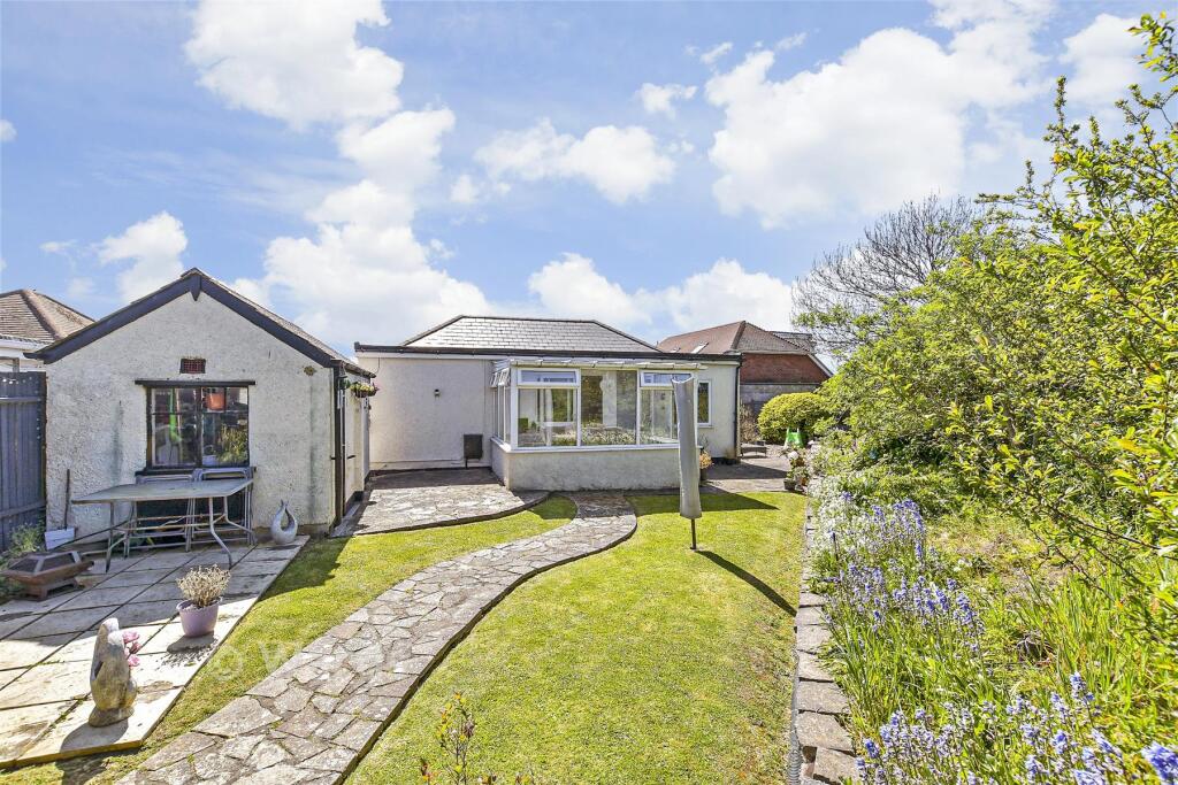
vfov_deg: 77.3
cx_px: 589
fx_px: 491
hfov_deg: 100.4
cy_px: 392
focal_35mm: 15
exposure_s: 1/320
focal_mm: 10
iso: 160
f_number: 8
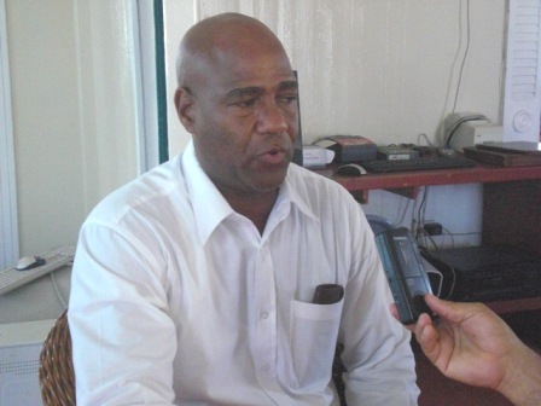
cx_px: 270
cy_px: 203
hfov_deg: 30.7
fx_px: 985
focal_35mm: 63
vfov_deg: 23.3
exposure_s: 1/100
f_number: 4
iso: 800
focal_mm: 10.4
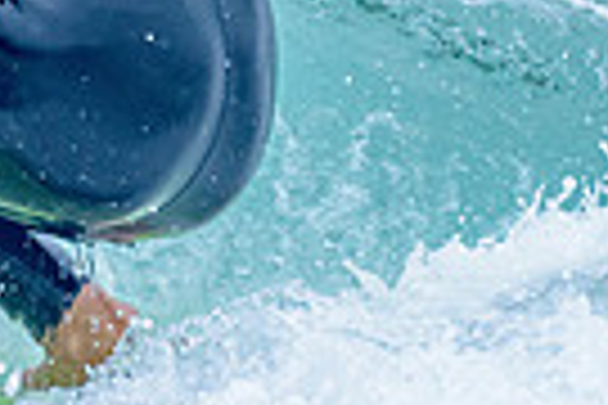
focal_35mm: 2688
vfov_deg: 0.5
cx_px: -398
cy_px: 2
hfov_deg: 0.8
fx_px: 45394
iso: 800
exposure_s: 1/2000
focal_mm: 500
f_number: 5.6
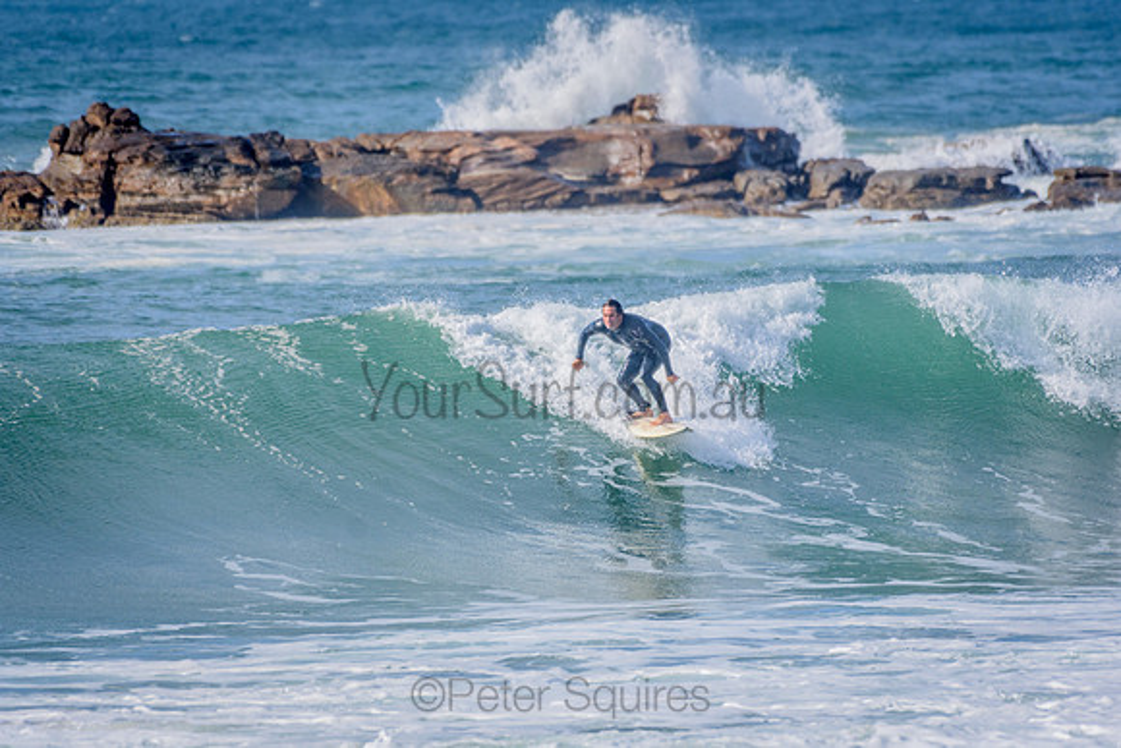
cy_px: 374
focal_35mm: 750
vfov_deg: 1.8
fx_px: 23359
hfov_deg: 2.7
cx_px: 560
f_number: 5.6
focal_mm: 500
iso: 280
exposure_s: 1/2000
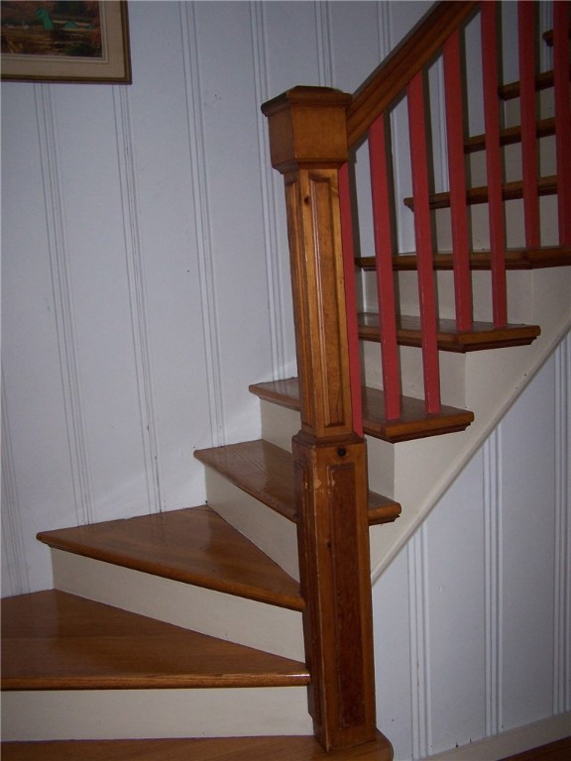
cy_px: 380
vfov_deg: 49.0
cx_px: 286
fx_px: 836
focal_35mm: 38
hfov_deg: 37.7
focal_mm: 6.3
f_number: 2.8
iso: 140
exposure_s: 1/60
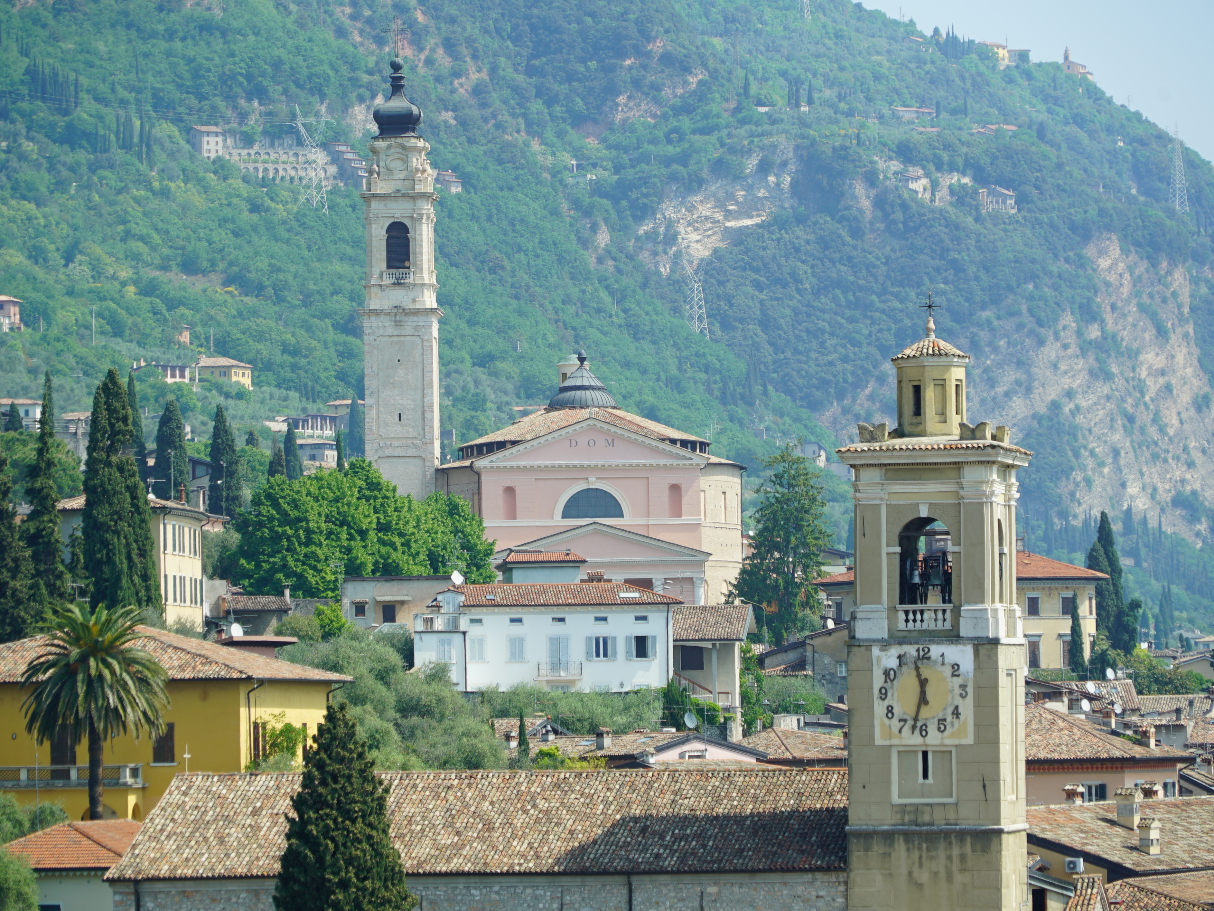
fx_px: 6523
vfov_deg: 8.0
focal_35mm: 186
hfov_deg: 10.6
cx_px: 600
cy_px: 455
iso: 100
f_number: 7.1
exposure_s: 1/200
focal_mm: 172
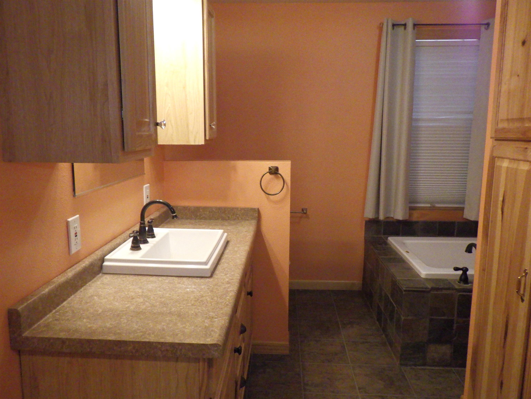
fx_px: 430
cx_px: 266
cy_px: 200
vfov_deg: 49.7
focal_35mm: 28
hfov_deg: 63.4
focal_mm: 5
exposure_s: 1/40
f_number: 3.5
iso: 400
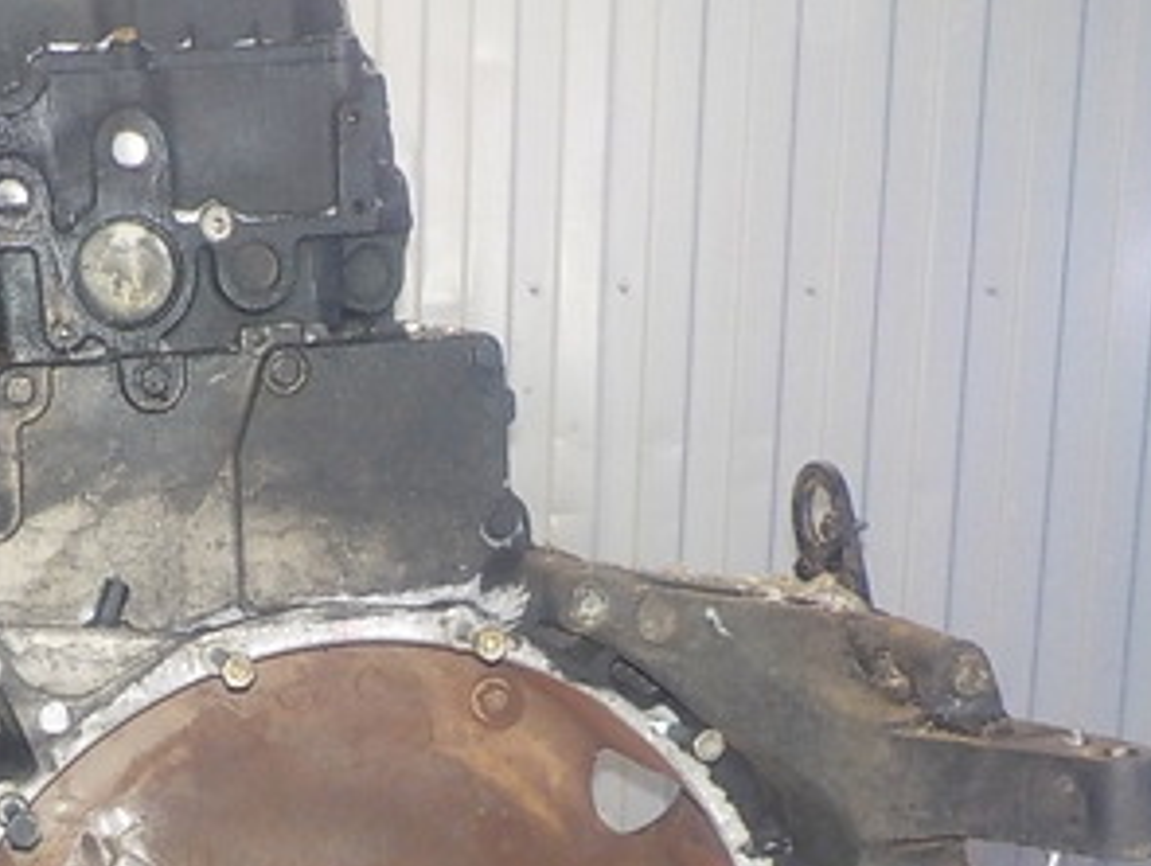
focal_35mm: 65
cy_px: 741
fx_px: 2164
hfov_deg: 29.2
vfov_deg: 22.2
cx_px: 265
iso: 320
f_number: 3.3
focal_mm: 4.1
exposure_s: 1/30
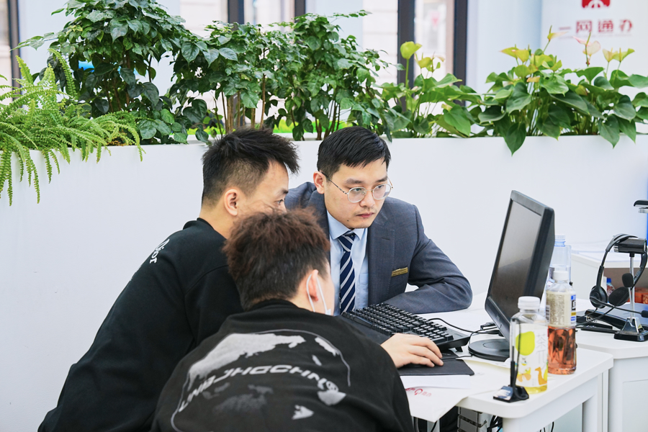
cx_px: 324
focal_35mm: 68
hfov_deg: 29.7
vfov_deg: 20.0
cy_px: 216
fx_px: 1224
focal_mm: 68
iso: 800
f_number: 4.5
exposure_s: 1/160
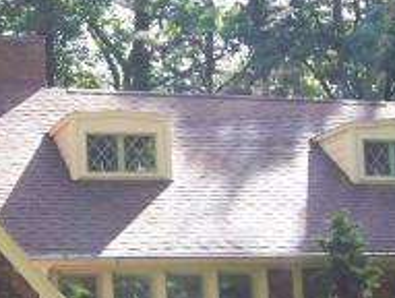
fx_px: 1178
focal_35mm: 103
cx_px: 161
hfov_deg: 19.0
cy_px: 199
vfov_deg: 14.4
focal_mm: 5.6
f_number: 2.7
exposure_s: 1/125
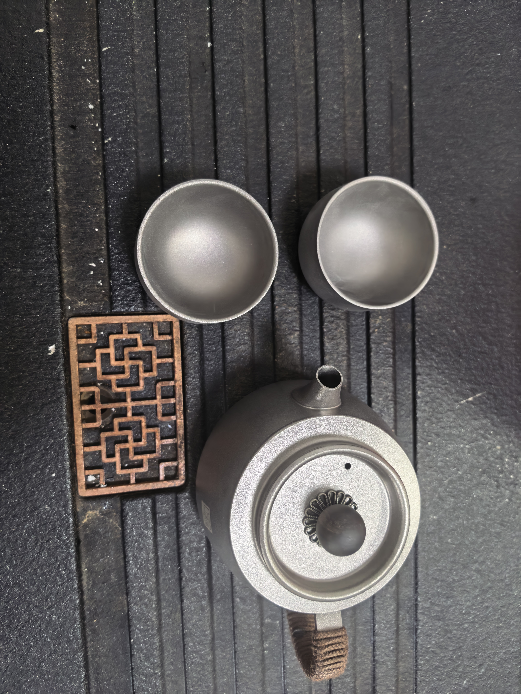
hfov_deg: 56.8
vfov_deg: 71.6
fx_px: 482
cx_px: 260
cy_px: 347
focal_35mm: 24
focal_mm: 5.75
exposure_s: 1/100
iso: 250
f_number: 2
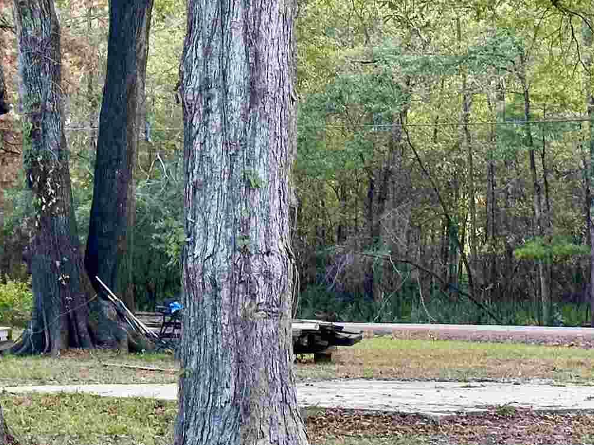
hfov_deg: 12.9
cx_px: -243
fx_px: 2522
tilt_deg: +1.3
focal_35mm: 147
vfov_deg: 10.1
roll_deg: -2.0
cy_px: 226
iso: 80
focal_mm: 6.86
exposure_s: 1/156
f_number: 1.78
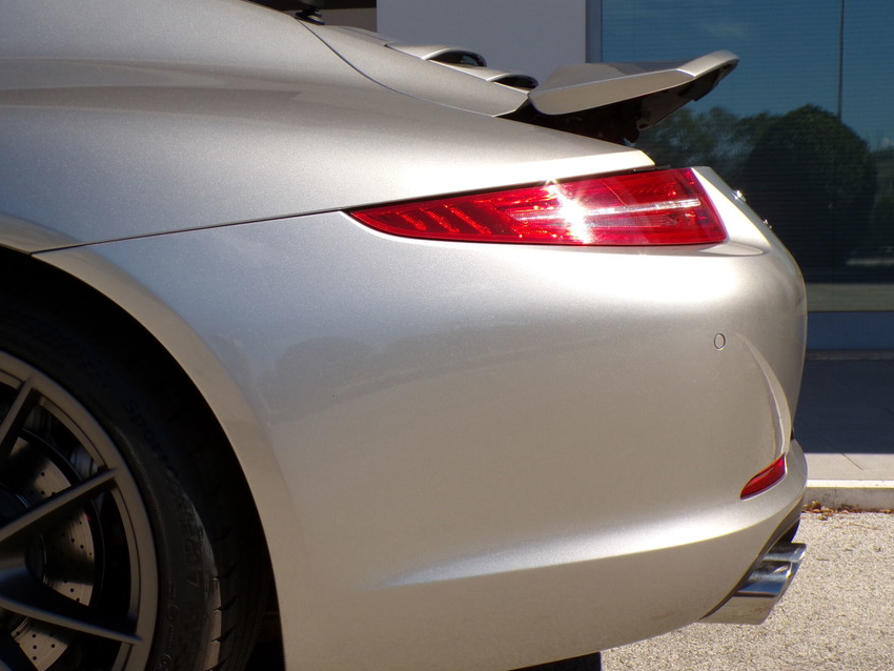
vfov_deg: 24.8
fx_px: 1524
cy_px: 336
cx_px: 381
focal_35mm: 59
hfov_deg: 32.6
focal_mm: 8.7
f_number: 5.3
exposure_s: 1/550
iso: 100
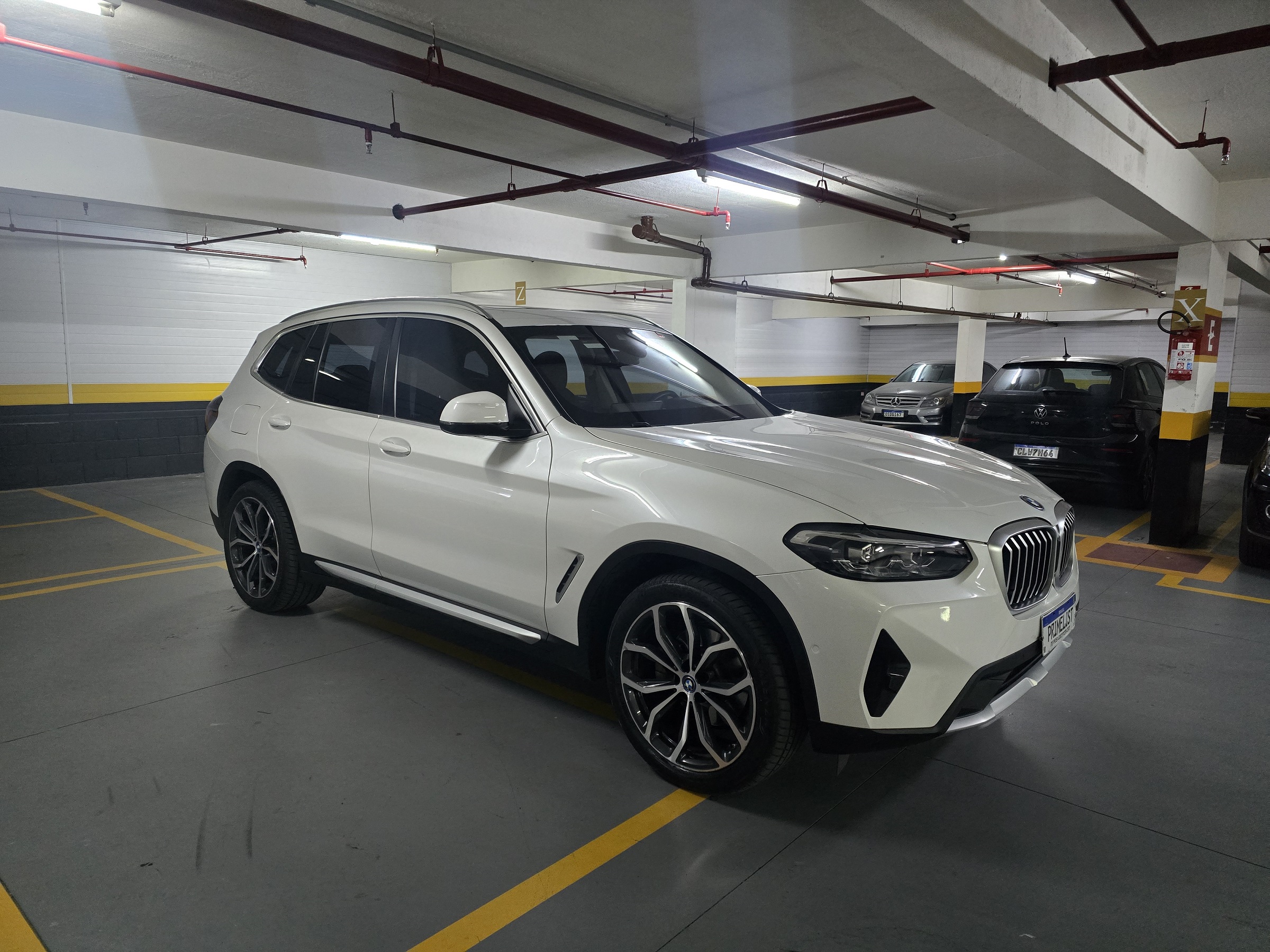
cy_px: 476
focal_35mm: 23
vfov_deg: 58.9
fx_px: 844
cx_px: 635
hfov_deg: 73.9
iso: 1600
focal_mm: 6.3
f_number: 1.7
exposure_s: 1/60
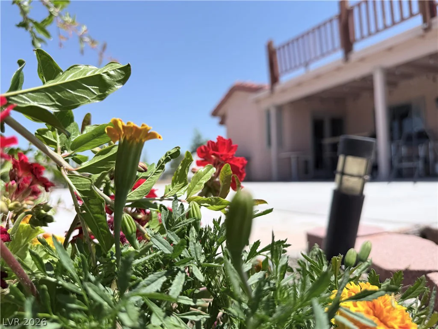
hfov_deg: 71.6
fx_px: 304
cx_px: 219
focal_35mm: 24
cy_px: 164
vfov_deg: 56.8
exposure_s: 1/5714
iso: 80
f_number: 1.78
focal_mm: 6.76
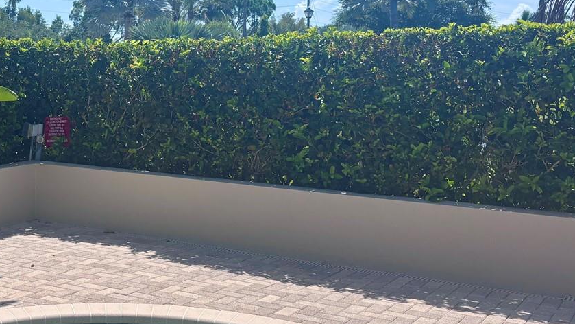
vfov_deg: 22.1
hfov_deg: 36.7
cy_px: 90
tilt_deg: -1.6
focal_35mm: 54
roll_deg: -0.7
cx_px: 90
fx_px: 823
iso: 50
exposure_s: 1/4255
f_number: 1.6
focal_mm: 5.96
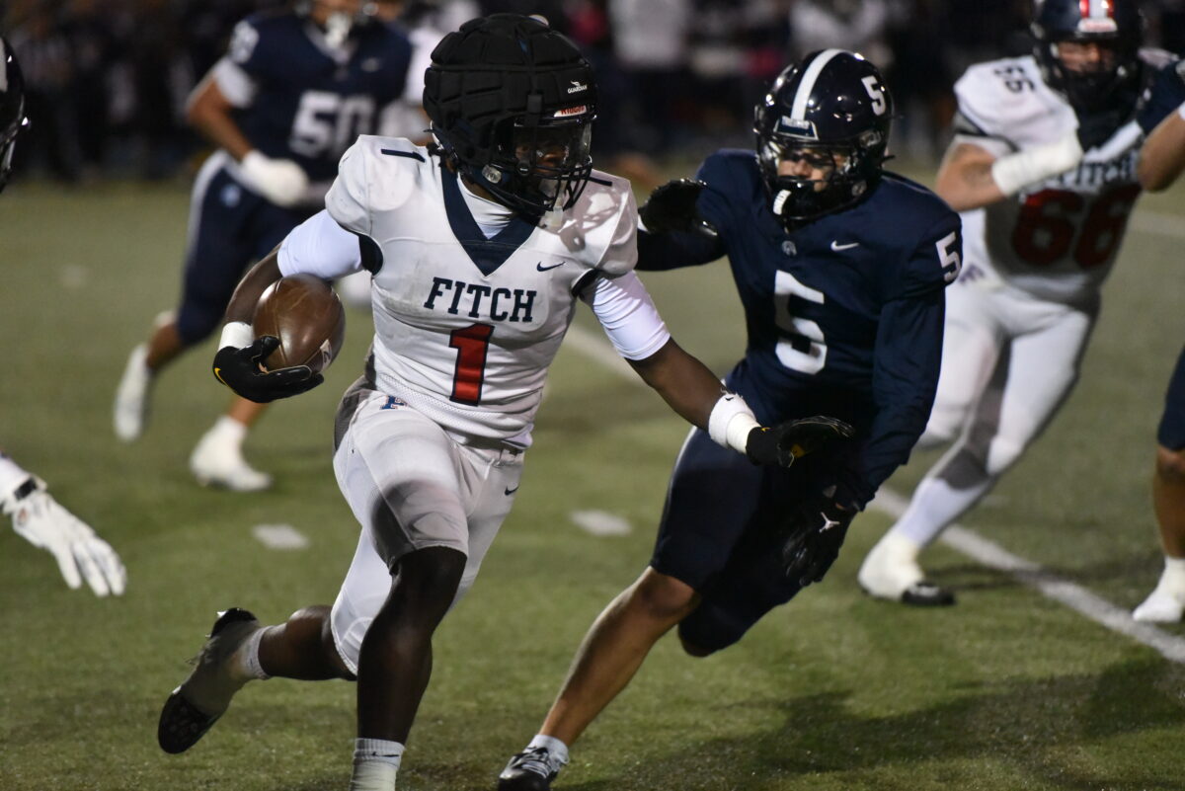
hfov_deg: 10.3
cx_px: 592
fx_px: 6585
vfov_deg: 6.9
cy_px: 396
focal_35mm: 200
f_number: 2.8
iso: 12800
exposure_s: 1/3200
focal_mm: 200
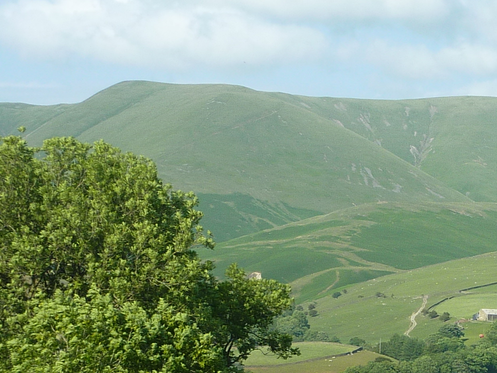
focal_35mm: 154
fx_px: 2211
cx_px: 481
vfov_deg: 9.6
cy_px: 375
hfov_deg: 12.7
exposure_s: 1/500
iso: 80
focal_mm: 8.5
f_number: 3.8
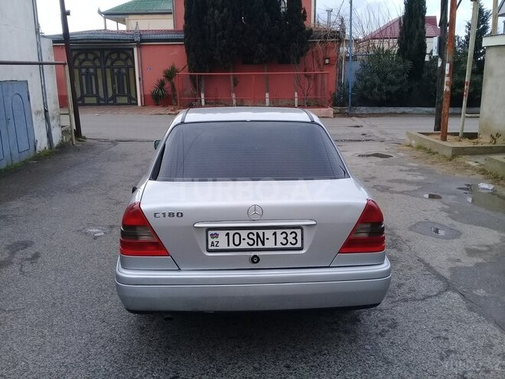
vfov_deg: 45.4
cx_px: 252
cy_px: 190
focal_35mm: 31
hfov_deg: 58.4
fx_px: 452
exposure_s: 1/370
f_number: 2.2
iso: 50
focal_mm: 3.3
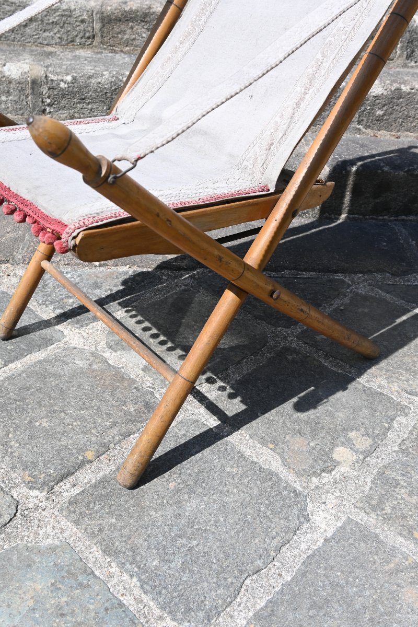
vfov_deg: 55.1
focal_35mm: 34
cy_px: 314
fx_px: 601
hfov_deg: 38.4
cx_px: 209
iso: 100
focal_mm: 23
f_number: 6.3
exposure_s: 1/320
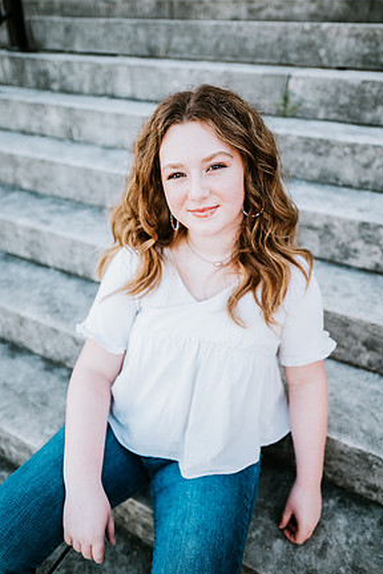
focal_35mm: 25
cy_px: 296
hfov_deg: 51.3
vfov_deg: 71.5
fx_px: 399
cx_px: 188
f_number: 2
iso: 100
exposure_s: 1/500
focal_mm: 24
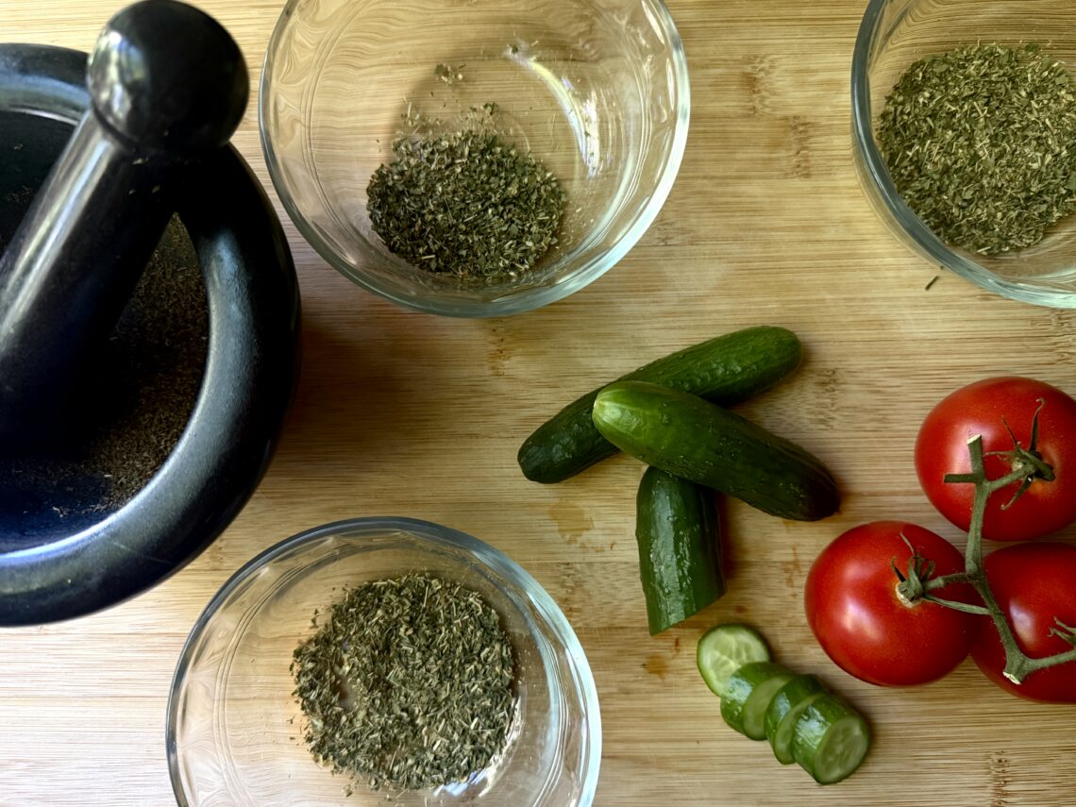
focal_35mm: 24
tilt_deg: -89.0
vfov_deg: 56.8
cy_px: 404
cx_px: 538
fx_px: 746
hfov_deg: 71.6
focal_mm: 6.76
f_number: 1.78
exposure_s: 1/60
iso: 400
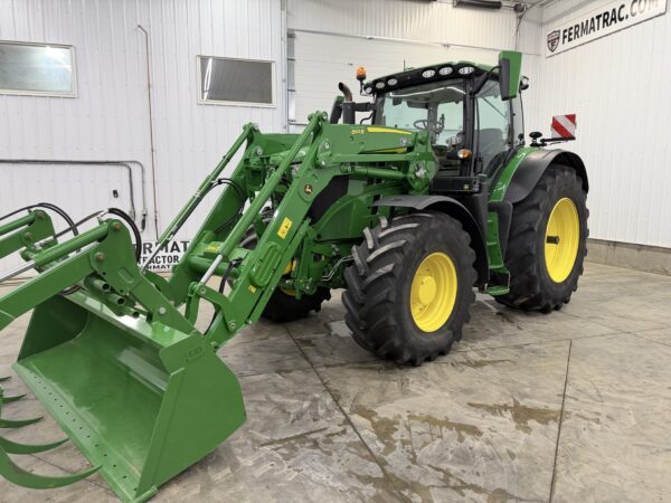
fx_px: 465
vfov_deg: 56.8
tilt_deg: -7.5
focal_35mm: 24
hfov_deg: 71.6
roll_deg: +0.0
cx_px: 336
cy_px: 252
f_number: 1.78
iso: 200
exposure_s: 1/120
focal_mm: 6.76
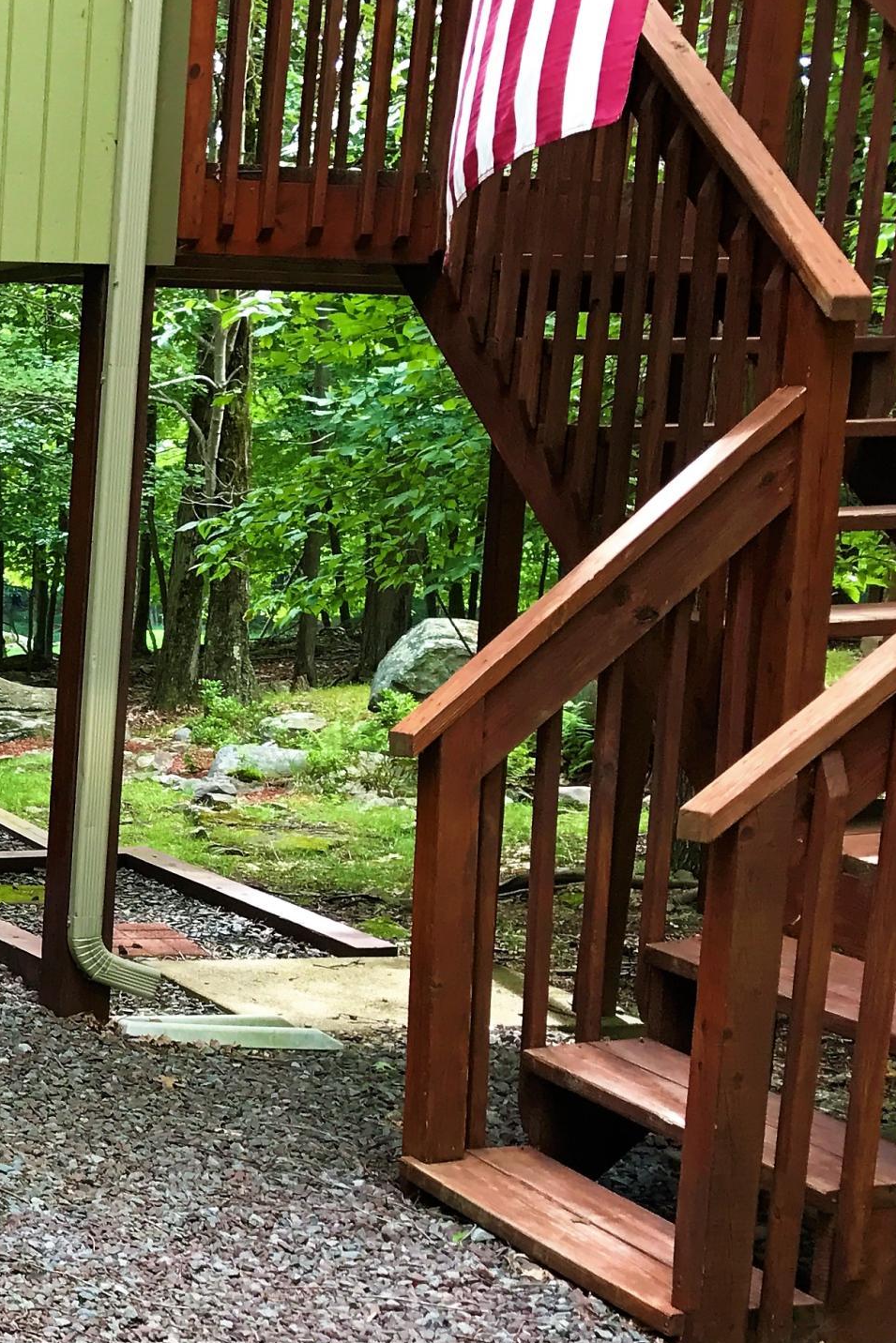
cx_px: -412
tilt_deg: -12.9
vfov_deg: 32.4
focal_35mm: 61
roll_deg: -2.3
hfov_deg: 19.6
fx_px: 2277
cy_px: 961
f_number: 1.8
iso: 32
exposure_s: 1/90
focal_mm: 3.99
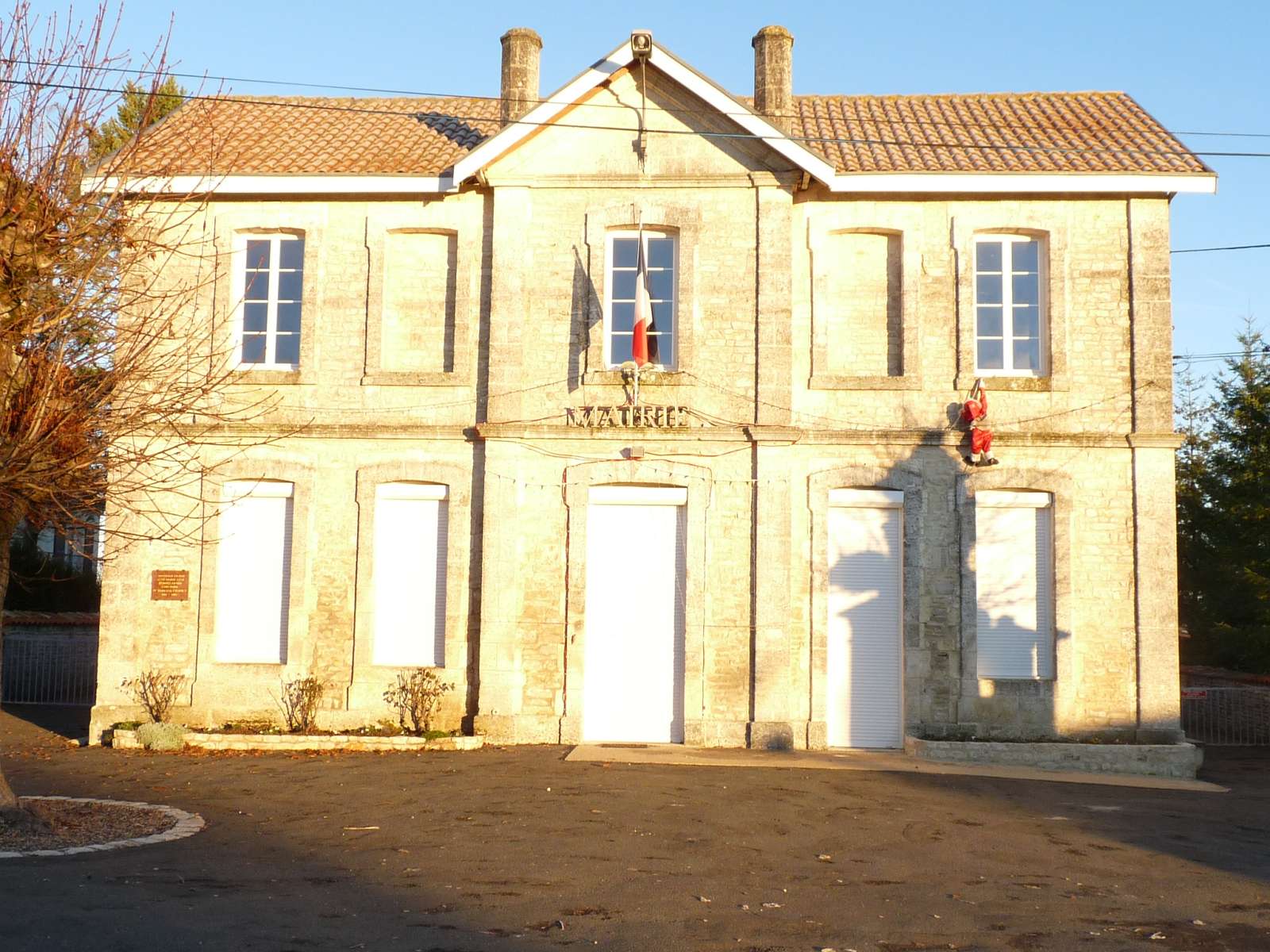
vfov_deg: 37.7
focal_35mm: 38
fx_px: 1394
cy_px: 476
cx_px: 635
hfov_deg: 49.0
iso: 100
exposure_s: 1/160
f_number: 4
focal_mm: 4.8
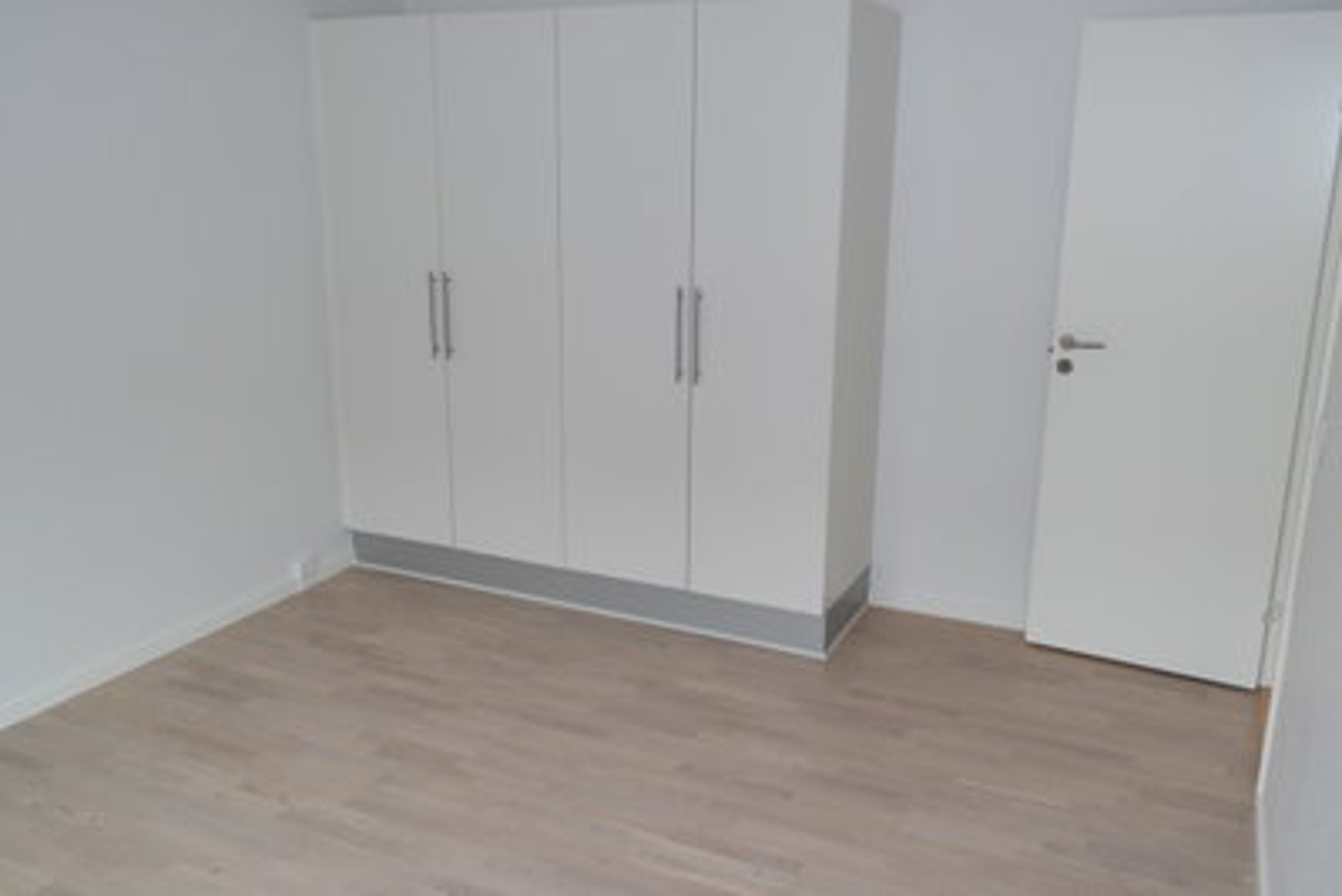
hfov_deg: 61.9
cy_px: 448
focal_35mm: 30
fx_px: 1119
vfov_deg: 43.6
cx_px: 671
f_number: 4.5
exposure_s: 1/40
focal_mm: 20
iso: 400
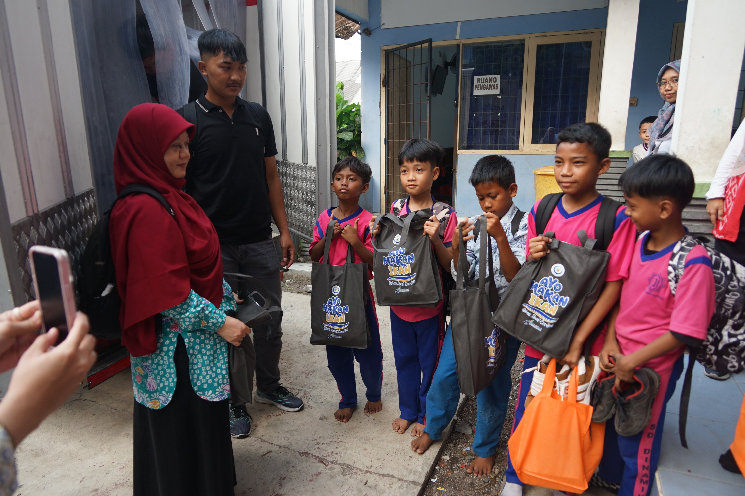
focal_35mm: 24
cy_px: 248
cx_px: 372
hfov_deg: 73.8
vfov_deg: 53.0
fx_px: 496
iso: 320
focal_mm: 24
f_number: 3.5
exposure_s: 1/100
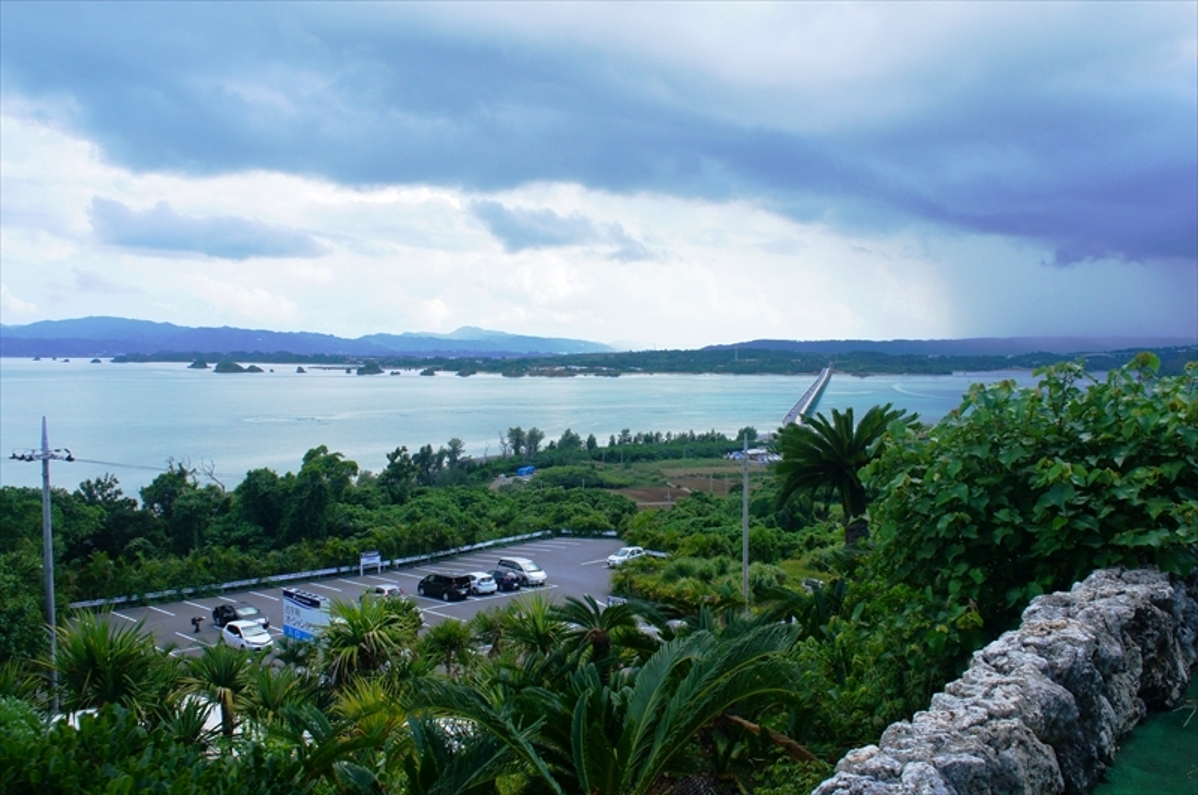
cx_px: 599
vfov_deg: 43.5
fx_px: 997
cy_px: 398
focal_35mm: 30
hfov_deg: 62.0
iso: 500
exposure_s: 1/250
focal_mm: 20
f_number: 11
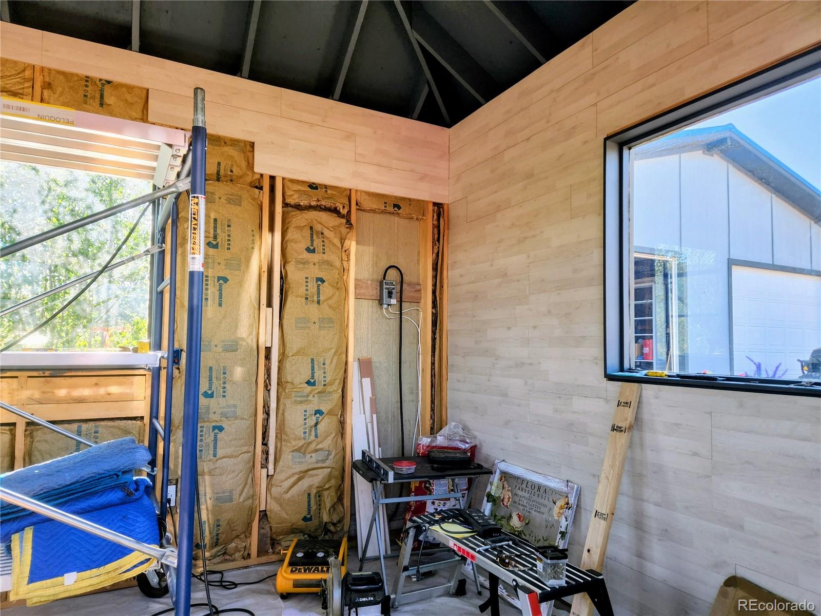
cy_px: 308
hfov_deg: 73.9
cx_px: 410
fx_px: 545
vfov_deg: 58.9
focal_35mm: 23
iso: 50
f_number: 1.8
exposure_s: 1/180
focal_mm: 5.4
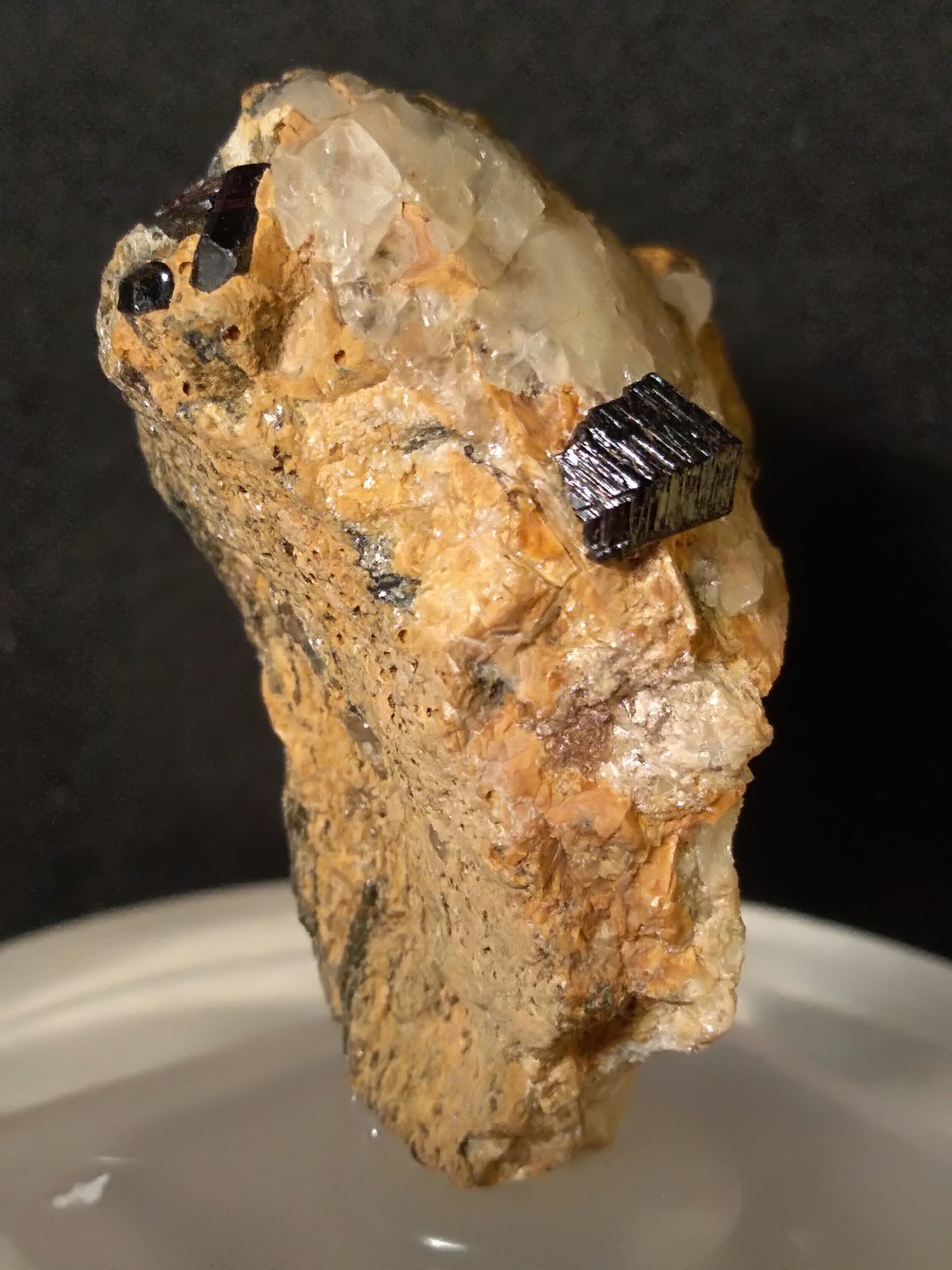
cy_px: 635
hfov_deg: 53.1
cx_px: 476
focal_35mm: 26
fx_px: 953
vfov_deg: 67.3
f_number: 2
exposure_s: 1/50
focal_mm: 3.54
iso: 121
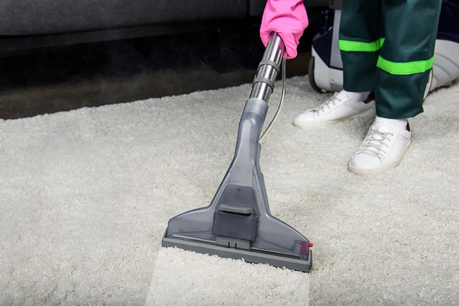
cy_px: 153
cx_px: 230
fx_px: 510
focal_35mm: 40
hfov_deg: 48.5
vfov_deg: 33.4
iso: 100
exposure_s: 1/250
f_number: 7.1
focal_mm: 40
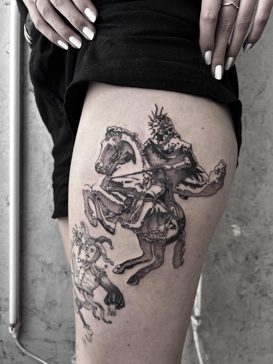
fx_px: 273
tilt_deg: -1.3
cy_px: 182
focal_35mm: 26
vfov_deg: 67.3
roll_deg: -0.9
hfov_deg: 53.1
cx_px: 136
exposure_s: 1/131
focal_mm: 5.7
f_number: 1.5
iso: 32
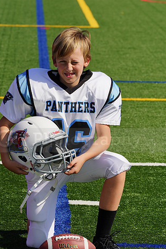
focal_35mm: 262
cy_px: 135
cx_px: 72
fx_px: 1815
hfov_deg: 5.2
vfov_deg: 7.9
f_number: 13
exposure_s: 1/250
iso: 100
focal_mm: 212
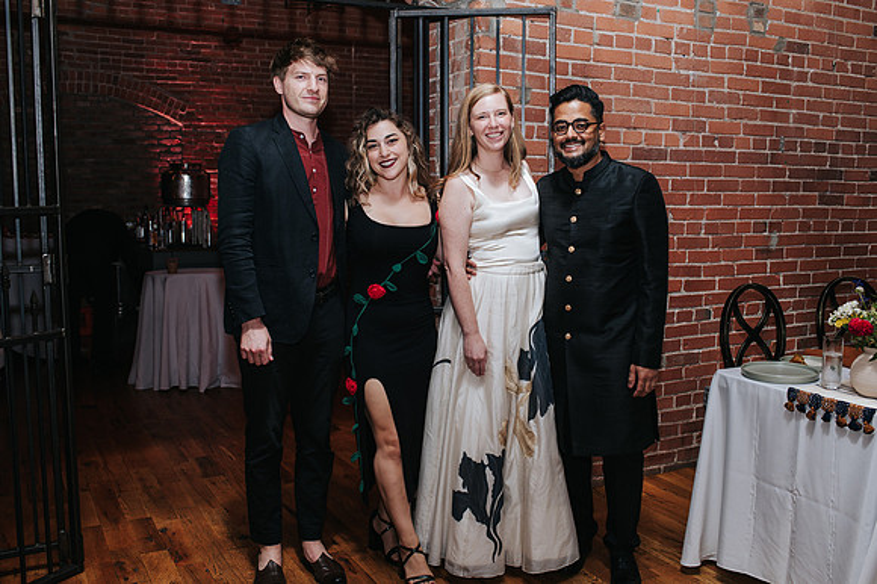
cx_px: 441
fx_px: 861
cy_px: 290
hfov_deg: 54.0
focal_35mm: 35
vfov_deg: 37.4
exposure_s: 1/200
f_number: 4
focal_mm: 35
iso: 800
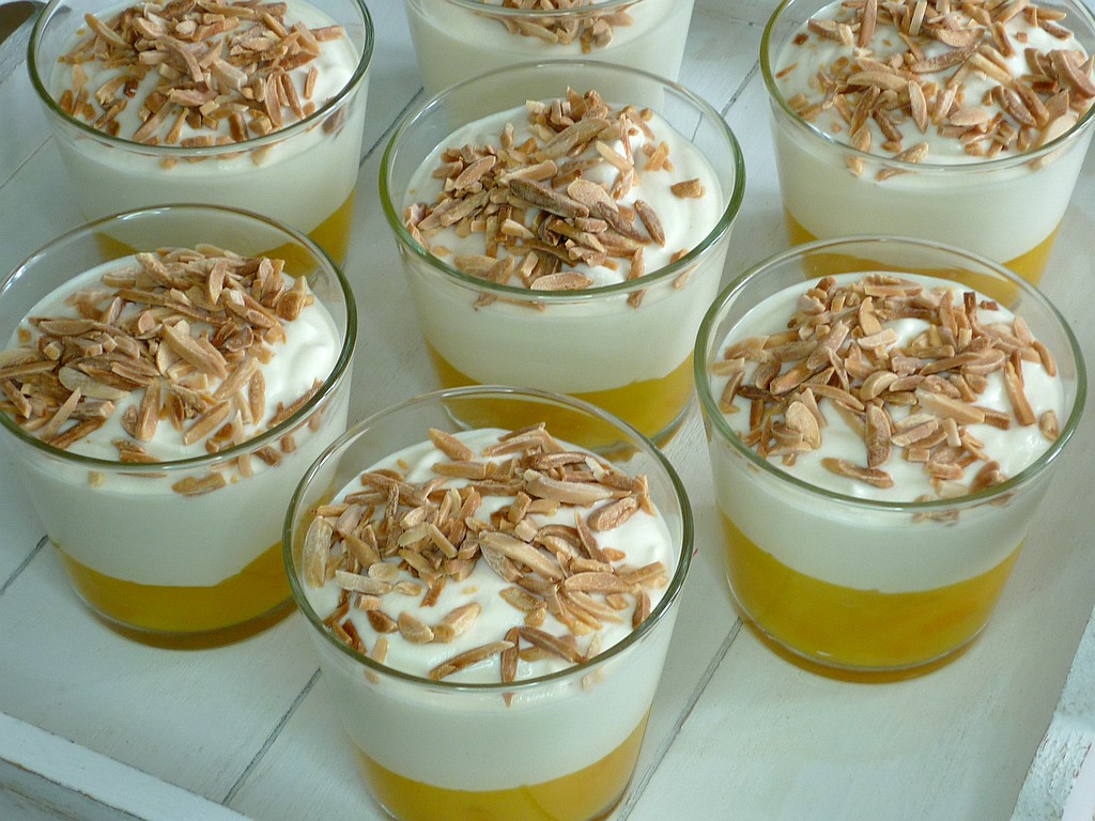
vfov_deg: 17.4
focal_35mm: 85
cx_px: 548
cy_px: 410
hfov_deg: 23.0
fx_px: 2689
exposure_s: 1/25
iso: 80
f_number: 3.6
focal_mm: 9.9
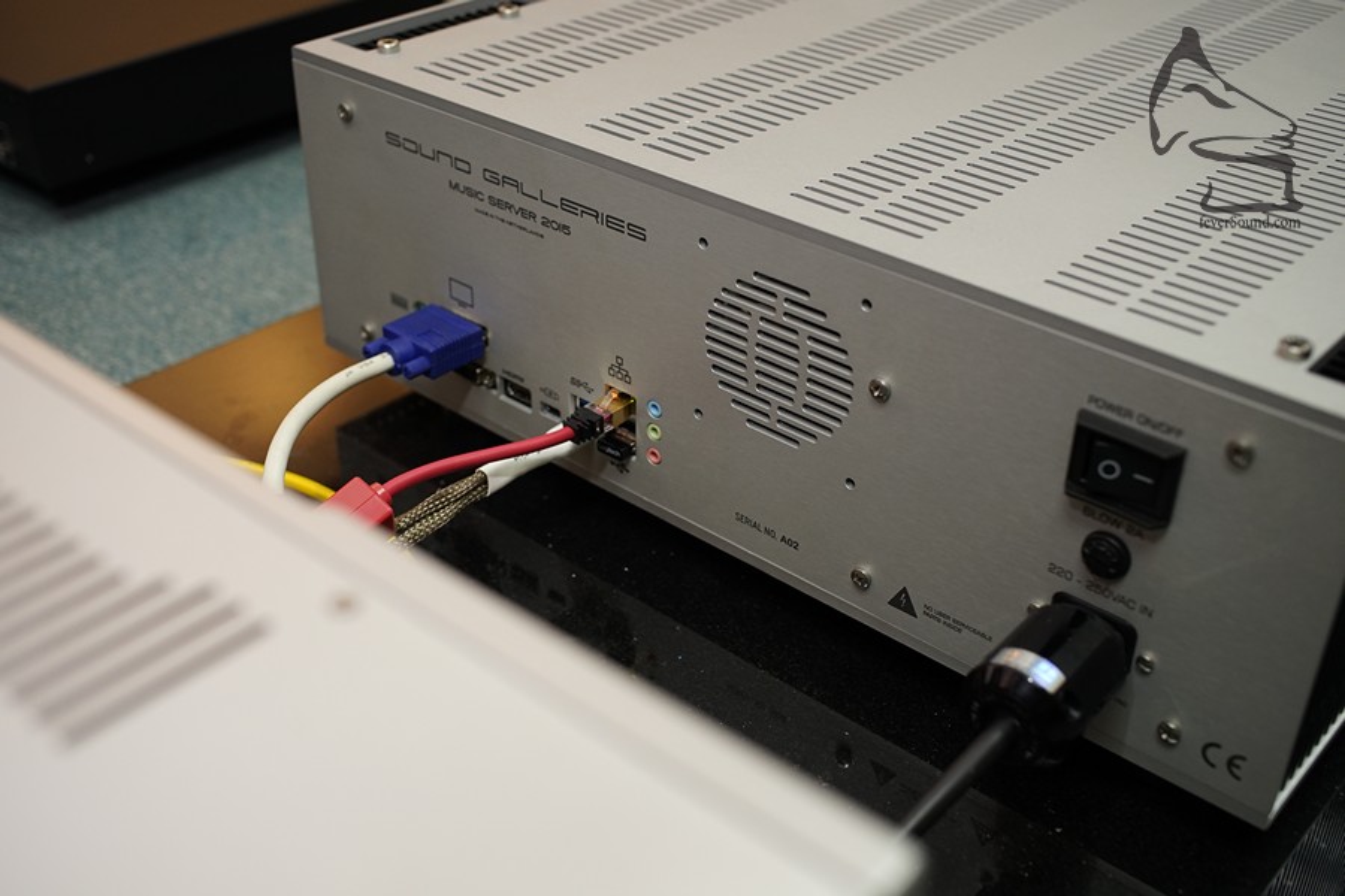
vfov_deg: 33.4
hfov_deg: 48.5
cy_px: 448
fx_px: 1494
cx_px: 672
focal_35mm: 40
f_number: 4
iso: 800
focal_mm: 40
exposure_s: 1/60
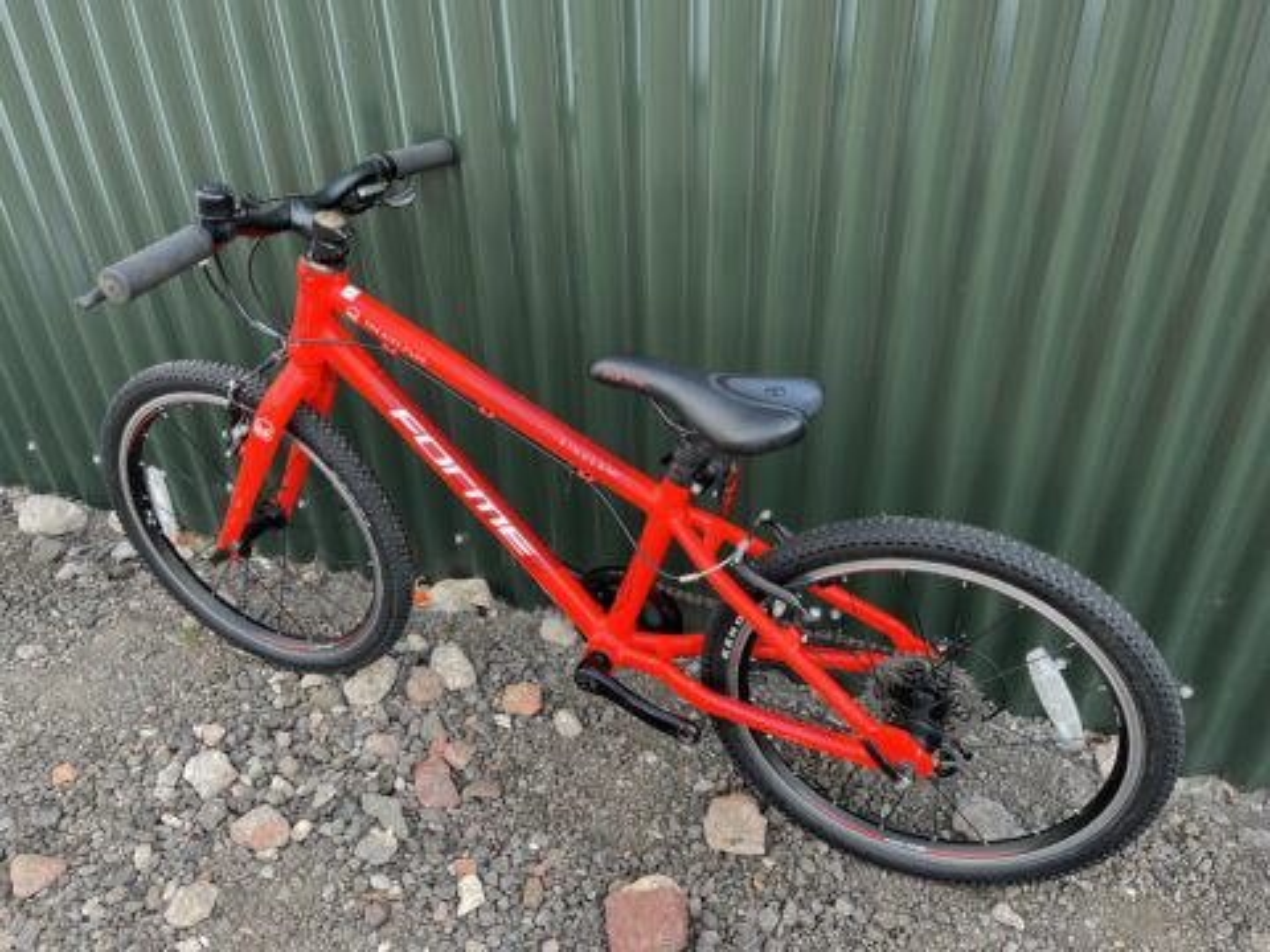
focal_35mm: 26
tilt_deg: -32.5
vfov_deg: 53.1
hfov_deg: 67.3
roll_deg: +3.3
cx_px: 635
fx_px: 954
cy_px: 476
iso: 50
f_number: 1.6
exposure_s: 1/323
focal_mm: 5.1
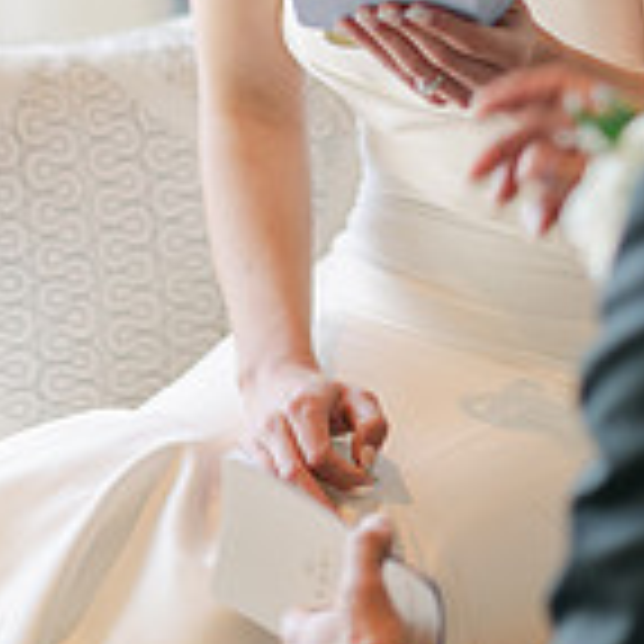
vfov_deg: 7.6
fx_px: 4778
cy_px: -149
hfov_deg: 7.7
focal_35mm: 227
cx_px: 408
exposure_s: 1/160
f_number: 2
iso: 100
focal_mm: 85
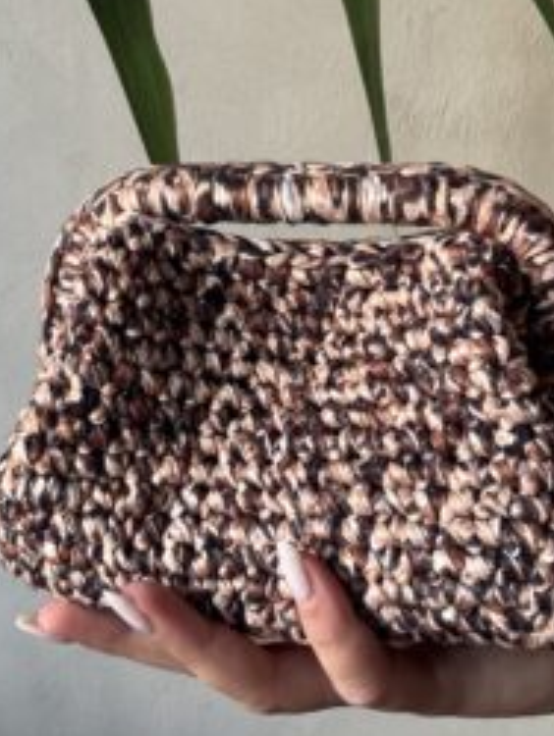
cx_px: 262
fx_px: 1023
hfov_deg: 30.3
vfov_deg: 39.4
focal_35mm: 48
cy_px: 280
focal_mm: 2.69
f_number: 1.9
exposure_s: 1/60
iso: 100
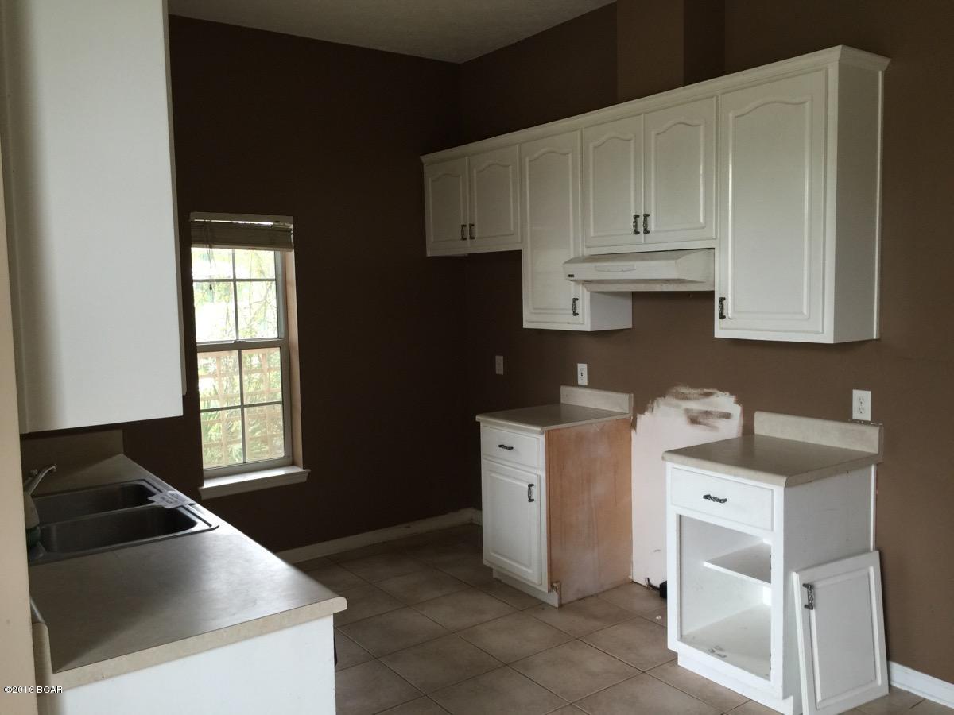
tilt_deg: -3.8
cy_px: 358
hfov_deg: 61.7
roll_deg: +0.3
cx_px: 477
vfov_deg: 48.2
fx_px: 799
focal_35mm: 29
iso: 40
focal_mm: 4.15
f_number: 2.2
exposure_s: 1/15
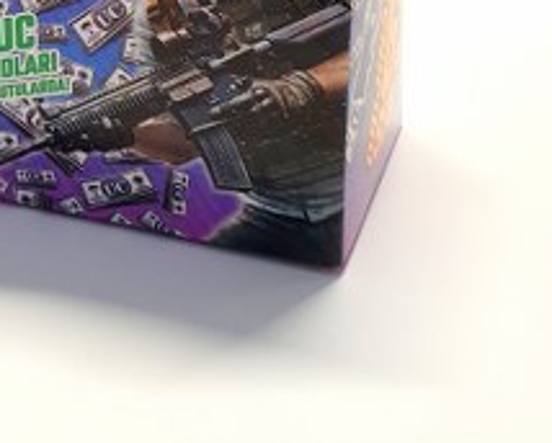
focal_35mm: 71
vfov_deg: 20.7
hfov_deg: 26.0
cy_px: -28
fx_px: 1162
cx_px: 72
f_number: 1.5
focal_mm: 4.32
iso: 160
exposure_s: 1/40
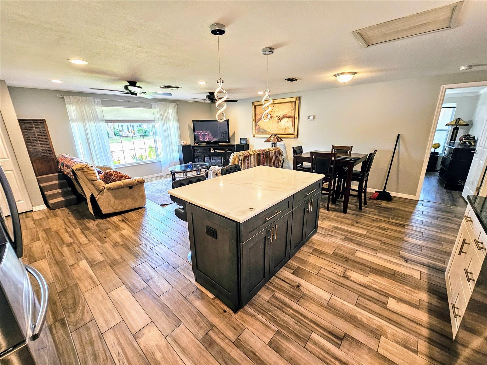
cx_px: 244
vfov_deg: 89.9
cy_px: 182
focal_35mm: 13
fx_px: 183
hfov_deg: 106.2
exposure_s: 1/60
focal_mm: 2.2
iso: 200
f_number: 2.2
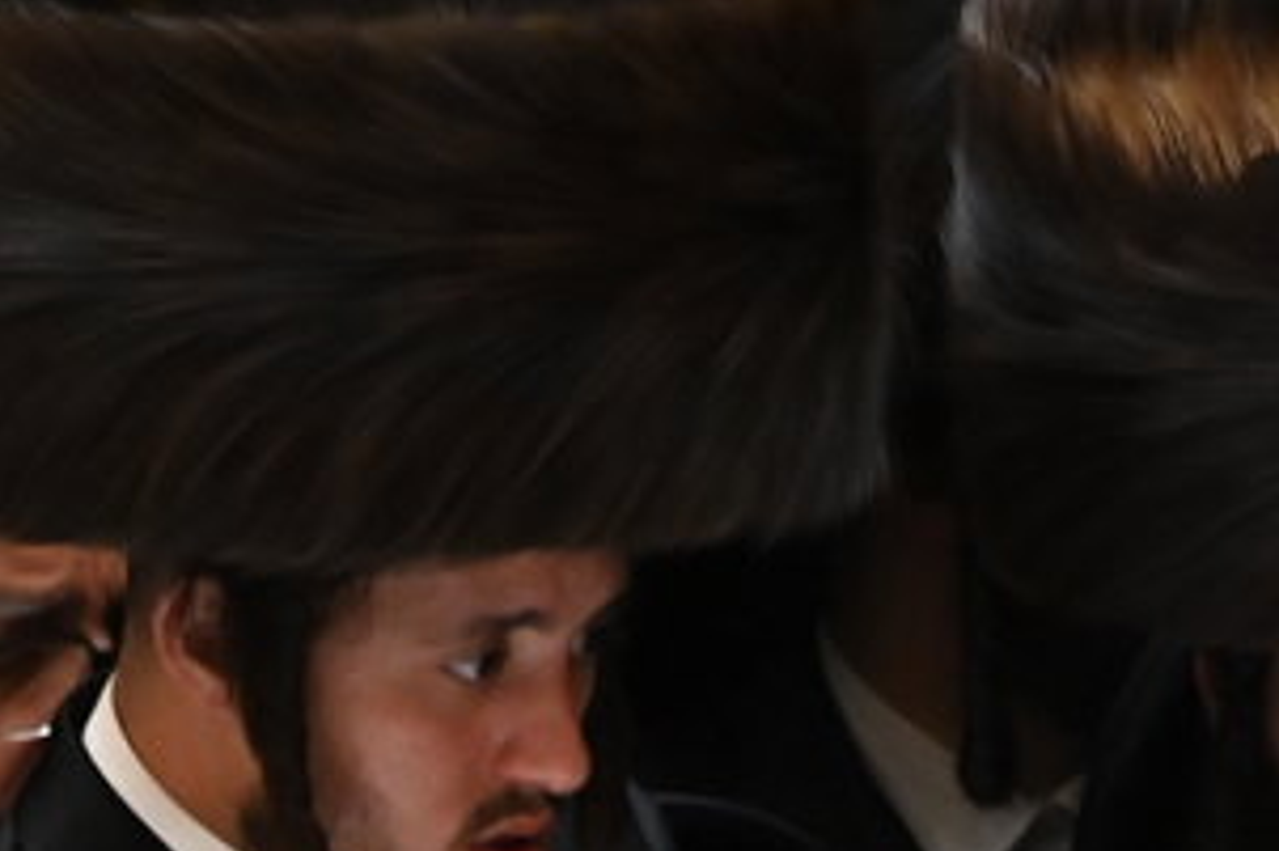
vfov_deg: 0.7
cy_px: 1700
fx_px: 65830
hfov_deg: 1.1
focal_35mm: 1854
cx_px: 2757
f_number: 7.1
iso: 4000
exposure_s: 1/160
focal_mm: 400
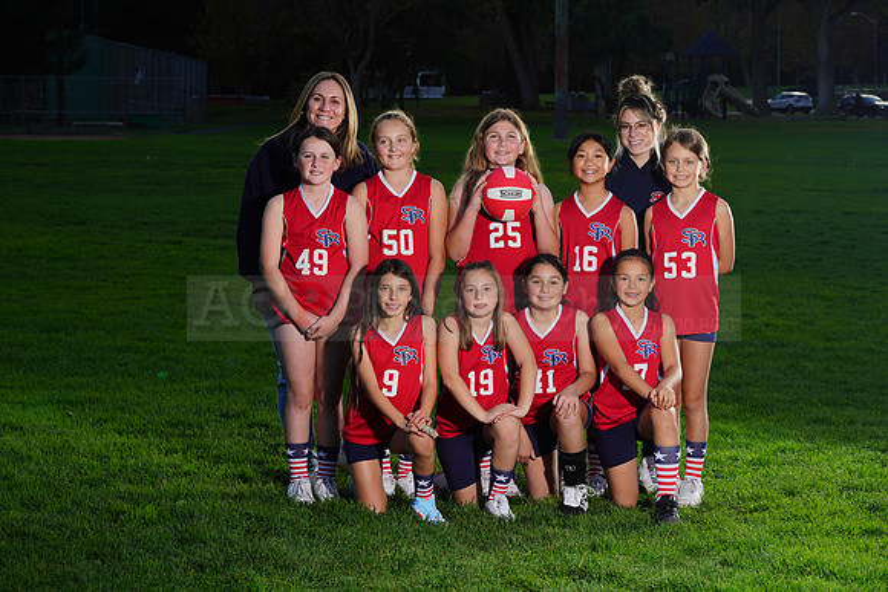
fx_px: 2467
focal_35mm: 100
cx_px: 444
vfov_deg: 13.7
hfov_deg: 20.4
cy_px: 296
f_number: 10
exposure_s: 1/250
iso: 200
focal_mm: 100
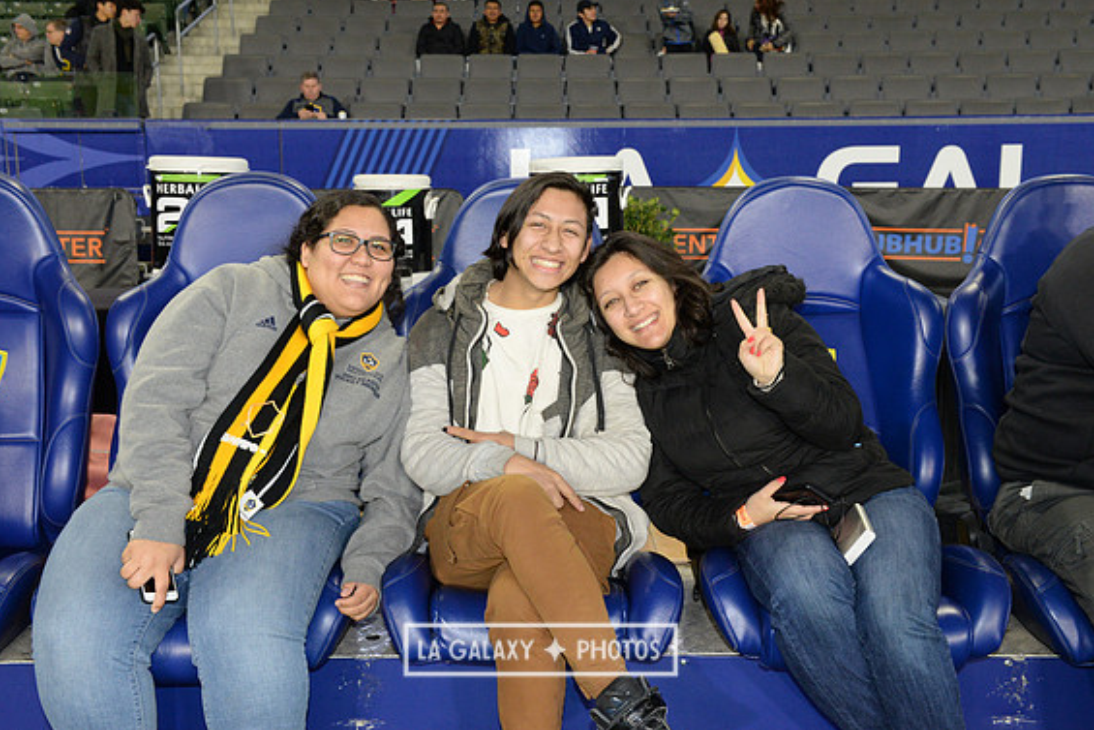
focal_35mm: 39
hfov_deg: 49.5
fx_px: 1185
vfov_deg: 34.2
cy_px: 359
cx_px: 540
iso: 3200
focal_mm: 38
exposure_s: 1/125
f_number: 10
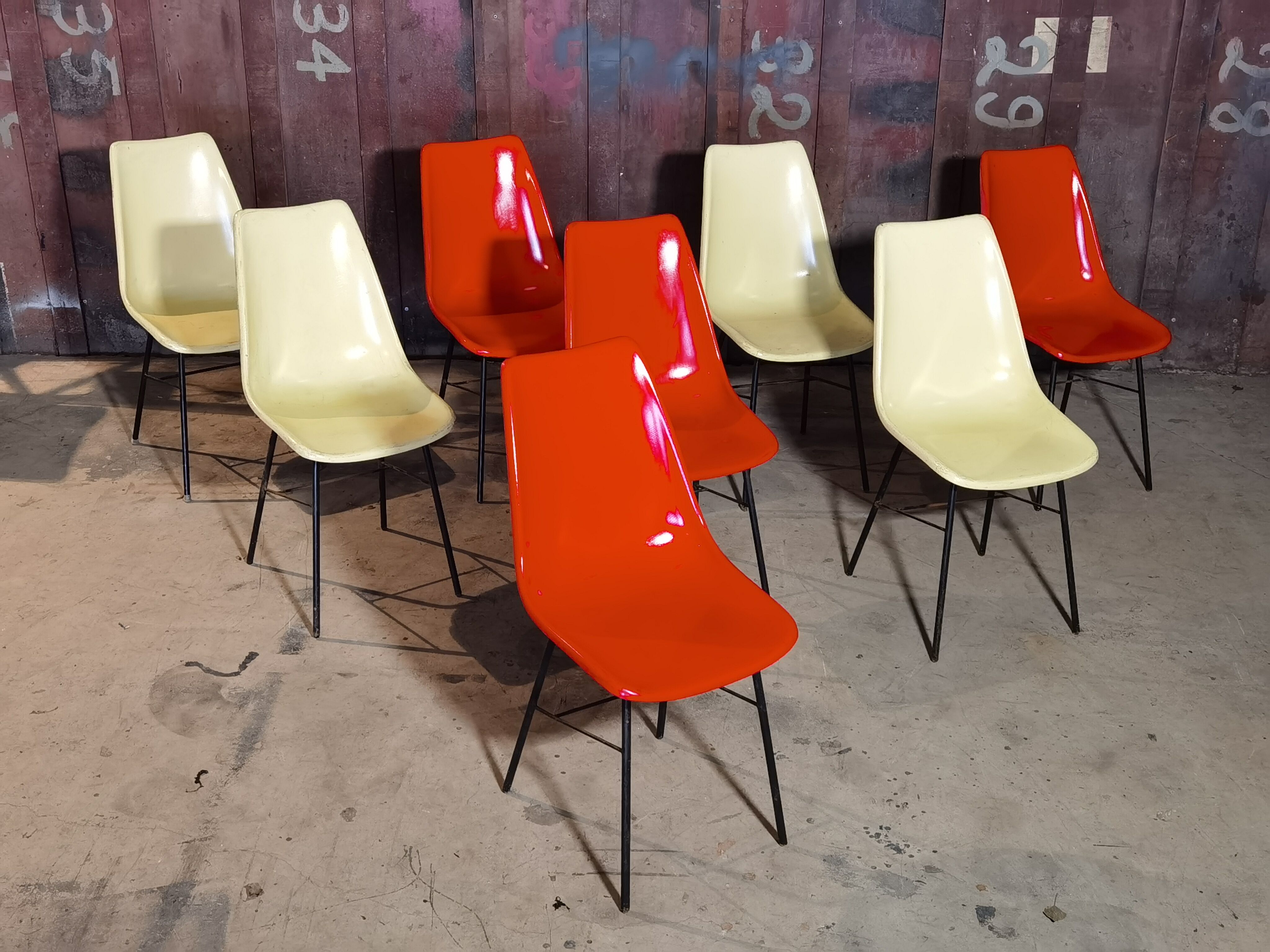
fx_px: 1541
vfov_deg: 34.3
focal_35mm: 42
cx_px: 635
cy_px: 476
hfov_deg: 44.8
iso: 320
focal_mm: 6.71
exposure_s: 1/50
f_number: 1.9
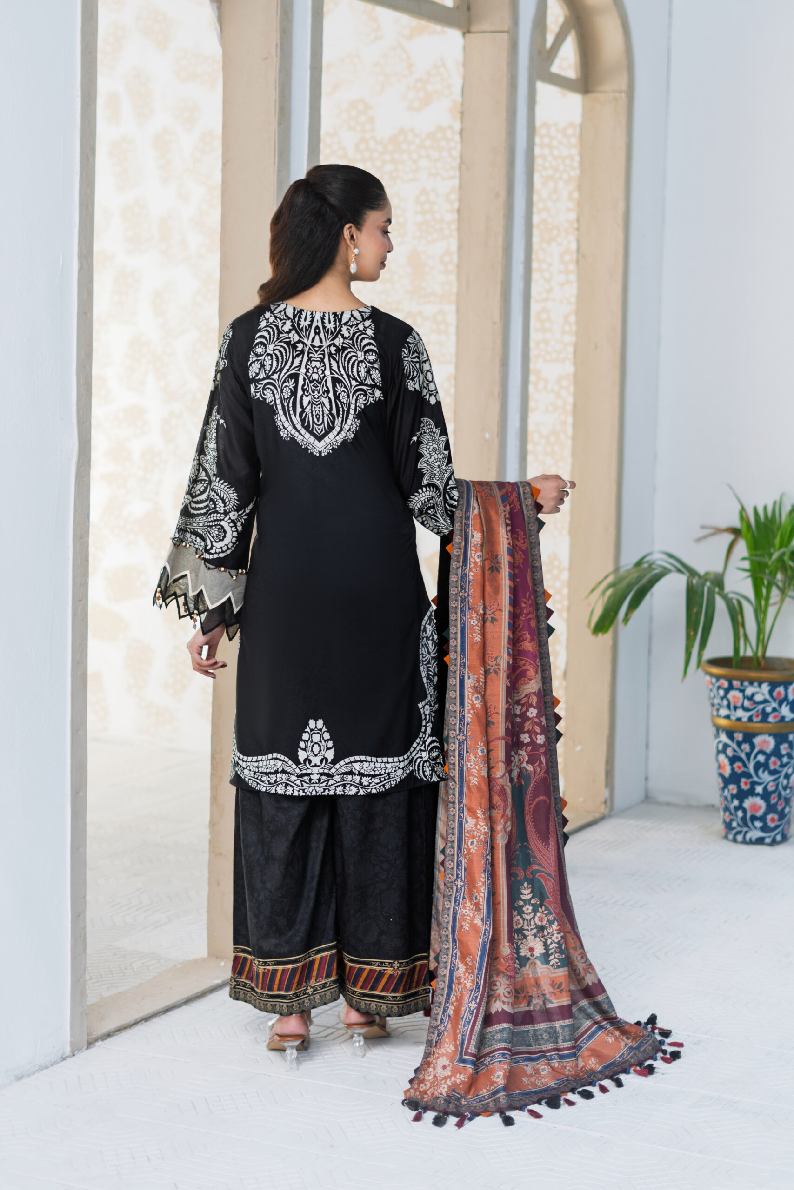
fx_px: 1654
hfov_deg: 27.0
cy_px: 595
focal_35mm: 50
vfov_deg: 39.6
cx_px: 397
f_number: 1.8
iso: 400
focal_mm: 50
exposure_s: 1/160
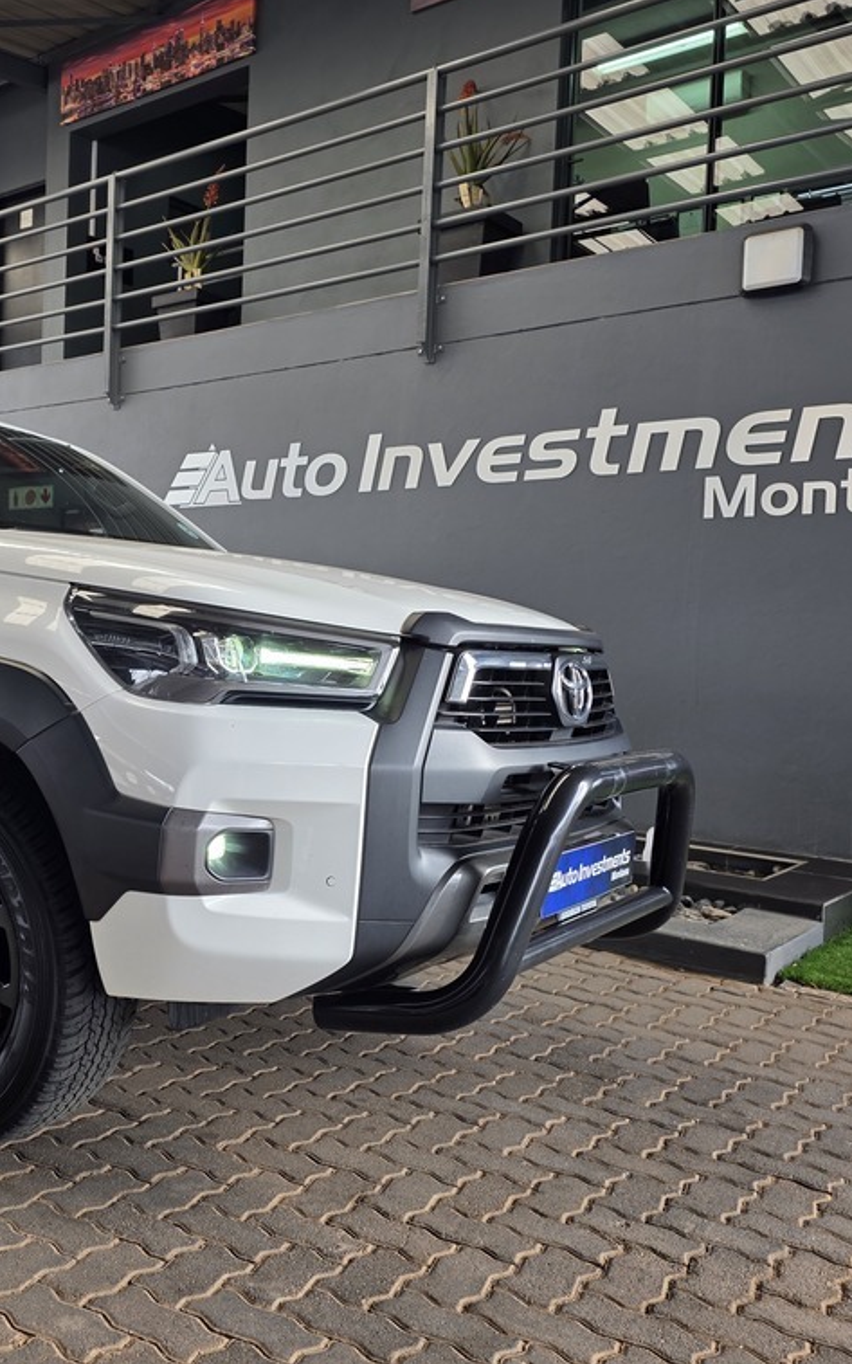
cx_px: 140
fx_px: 1226
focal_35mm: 33
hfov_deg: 36.7
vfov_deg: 58.1
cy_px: 674
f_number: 1.7
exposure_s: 1/61
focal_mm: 6.25
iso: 50
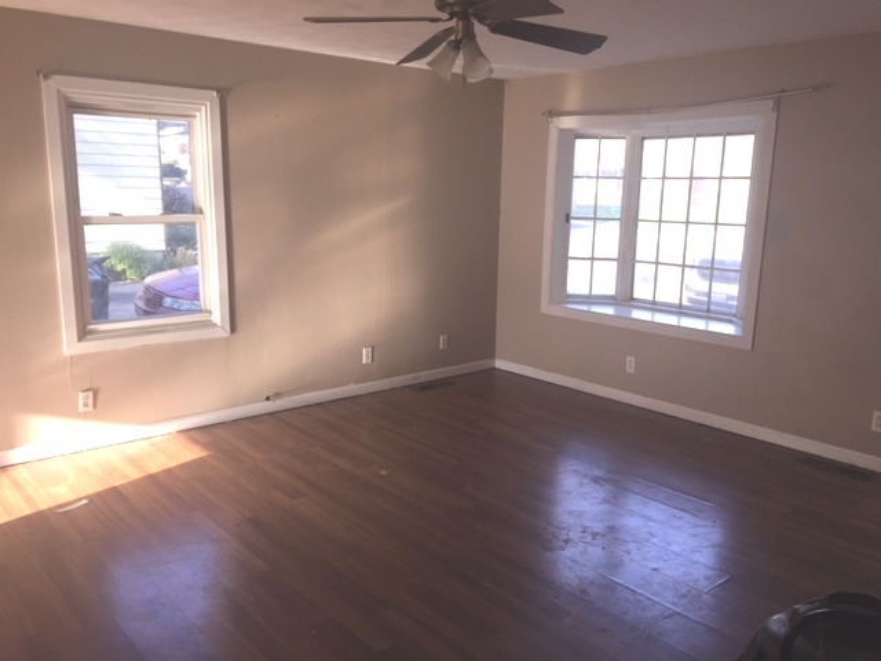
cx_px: 440
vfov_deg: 48.2
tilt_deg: -10.7
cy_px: 330
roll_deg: -1.7
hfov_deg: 61.7
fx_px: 738
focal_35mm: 29
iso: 40
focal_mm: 4.15
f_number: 2.2
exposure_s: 1/120
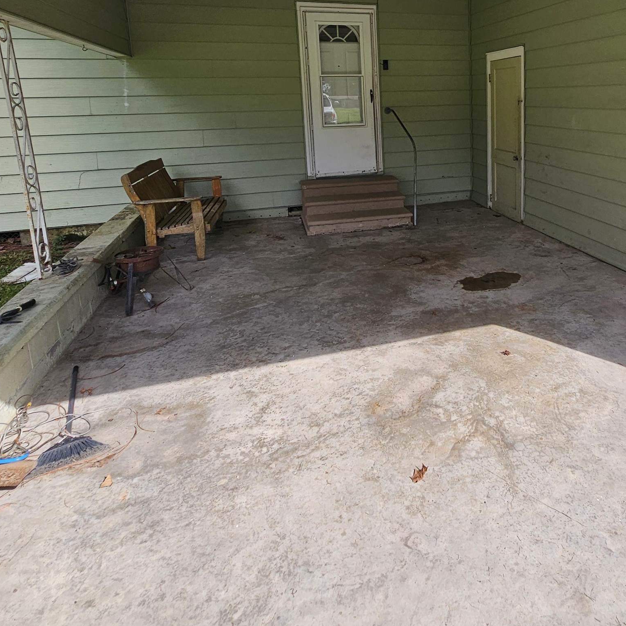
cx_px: 445
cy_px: 179
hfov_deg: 64.5
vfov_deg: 64.4
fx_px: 471
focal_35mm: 23
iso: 50
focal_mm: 2.2
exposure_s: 1/1090
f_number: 2.2
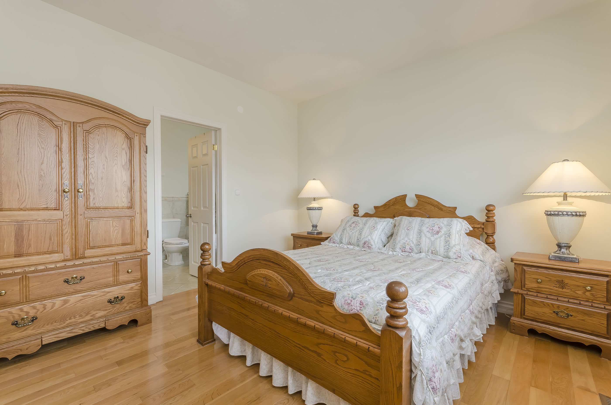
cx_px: 306
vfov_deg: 77.1
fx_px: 254
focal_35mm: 15
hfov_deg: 100.5
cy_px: 202
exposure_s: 1/15
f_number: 8
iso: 250
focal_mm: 10
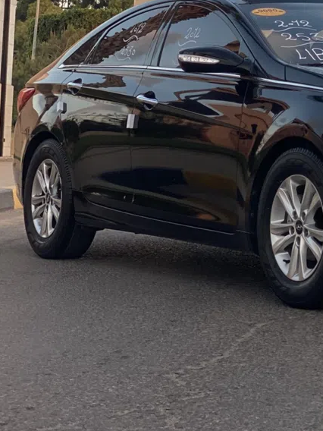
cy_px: -52
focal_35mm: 125
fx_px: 1555
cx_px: 363
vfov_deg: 15.3
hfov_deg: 11.7
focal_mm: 6
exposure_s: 1/122
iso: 25
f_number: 2
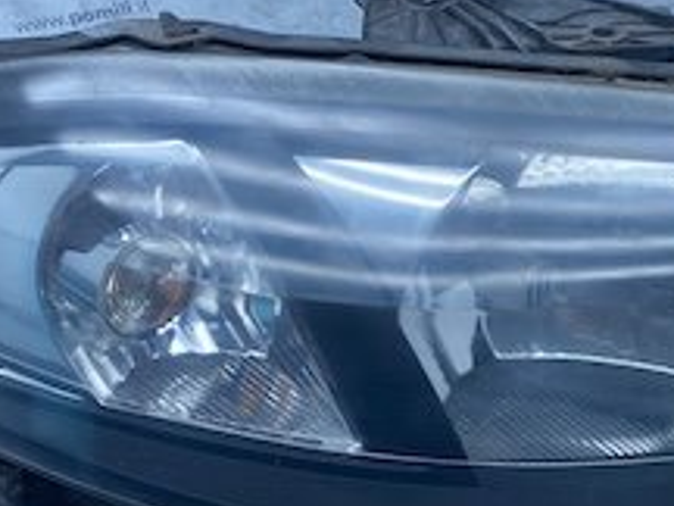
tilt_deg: -47.1
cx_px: 468
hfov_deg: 25.2
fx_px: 1499
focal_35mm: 77
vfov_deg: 18.9
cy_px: 415
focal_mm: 4.25
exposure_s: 1/724
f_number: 1.8
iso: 32
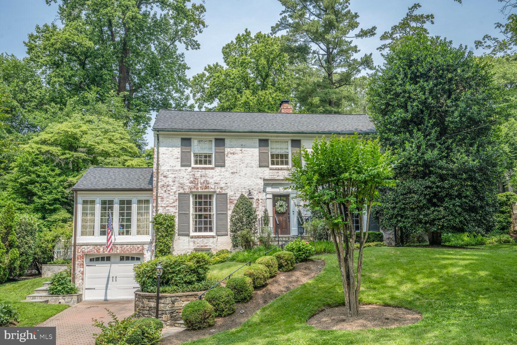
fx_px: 424
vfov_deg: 44.3
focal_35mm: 30
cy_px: 172
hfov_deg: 62.8
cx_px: 258
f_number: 9
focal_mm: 29.5
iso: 200
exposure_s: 1/200
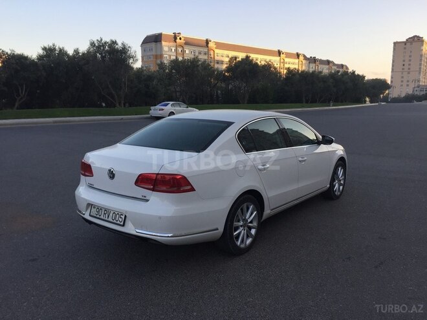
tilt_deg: -10.2
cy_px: 160
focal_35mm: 29
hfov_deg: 61.7
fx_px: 358
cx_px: 214
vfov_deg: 48.2
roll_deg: -0.7
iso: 32
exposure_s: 1/373
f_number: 2.2
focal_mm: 4.15
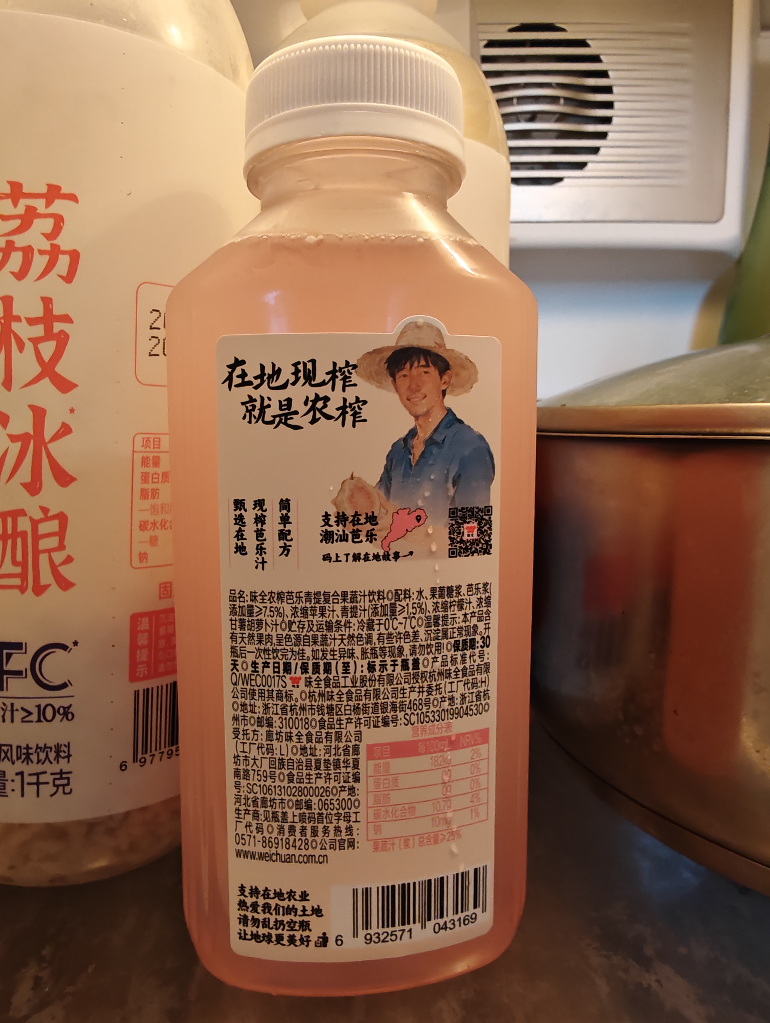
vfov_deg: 69.3
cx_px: 385
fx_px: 740
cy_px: 512
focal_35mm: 25
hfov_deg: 55.0
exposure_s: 1/33.3
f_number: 2
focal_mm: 2.32
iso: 551
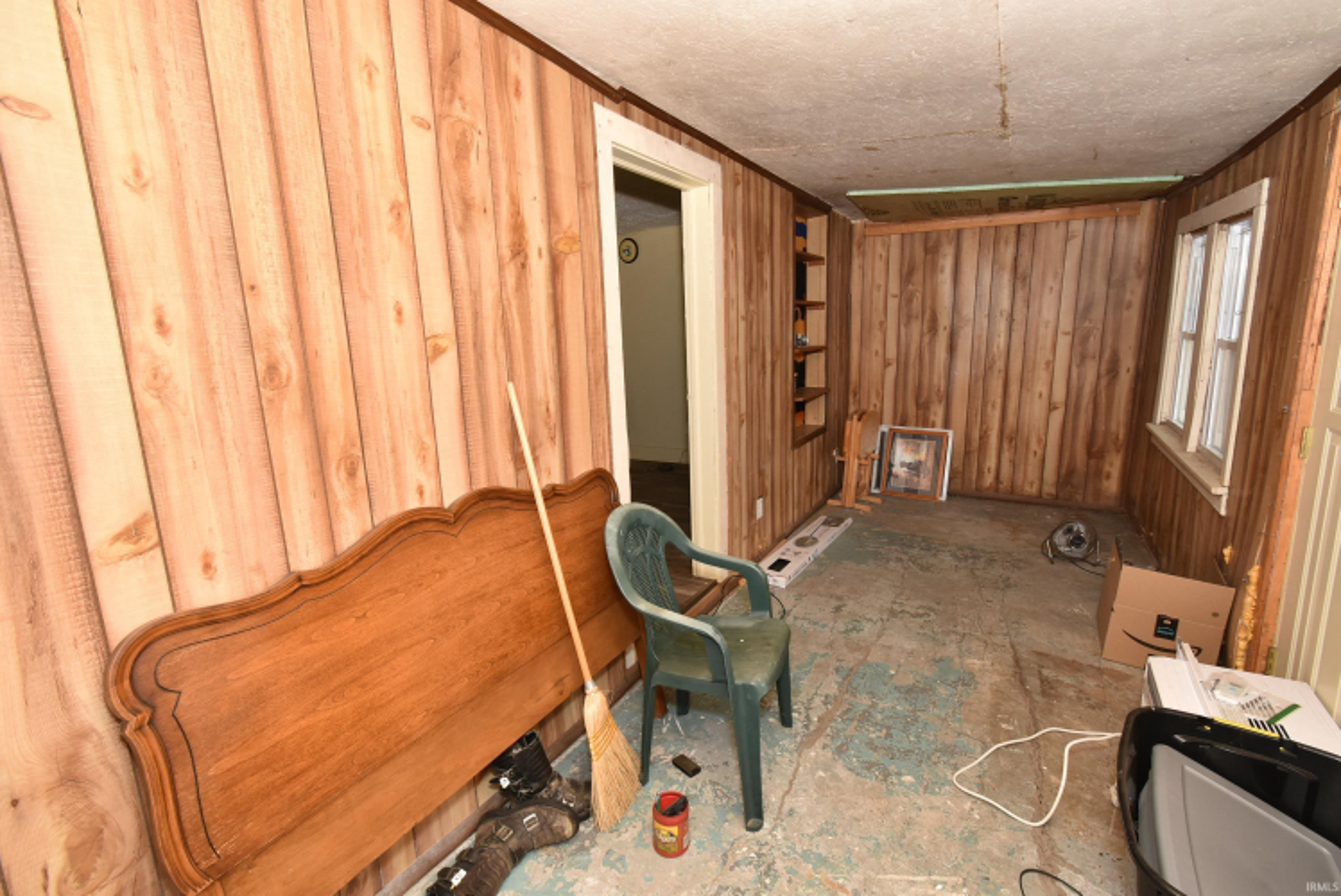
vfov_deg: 77.4
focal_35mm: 15
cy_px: 448
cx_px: 670
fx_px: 559
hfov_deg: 100.3
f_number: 8
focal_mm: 10
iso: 400
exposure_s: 1/100
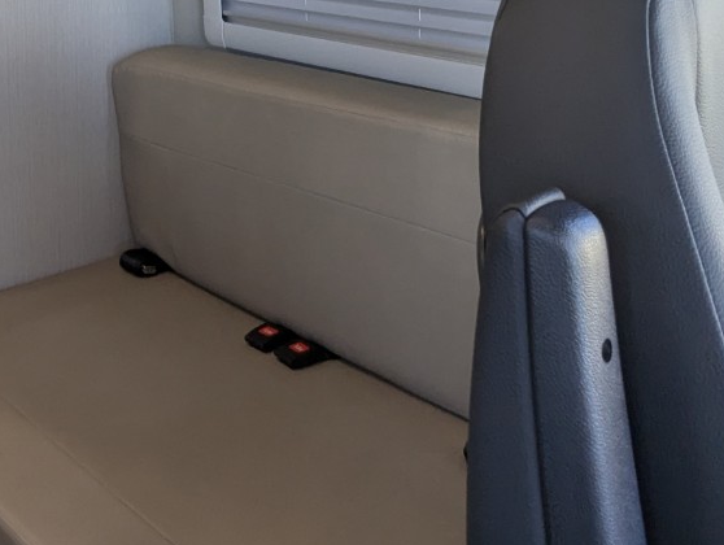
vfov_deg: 34.9
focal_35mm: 40
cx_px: 194
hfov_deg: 45.4
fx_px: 838
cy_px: 110
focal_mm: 2.35
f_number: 2.2
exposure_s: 1/190
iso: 128
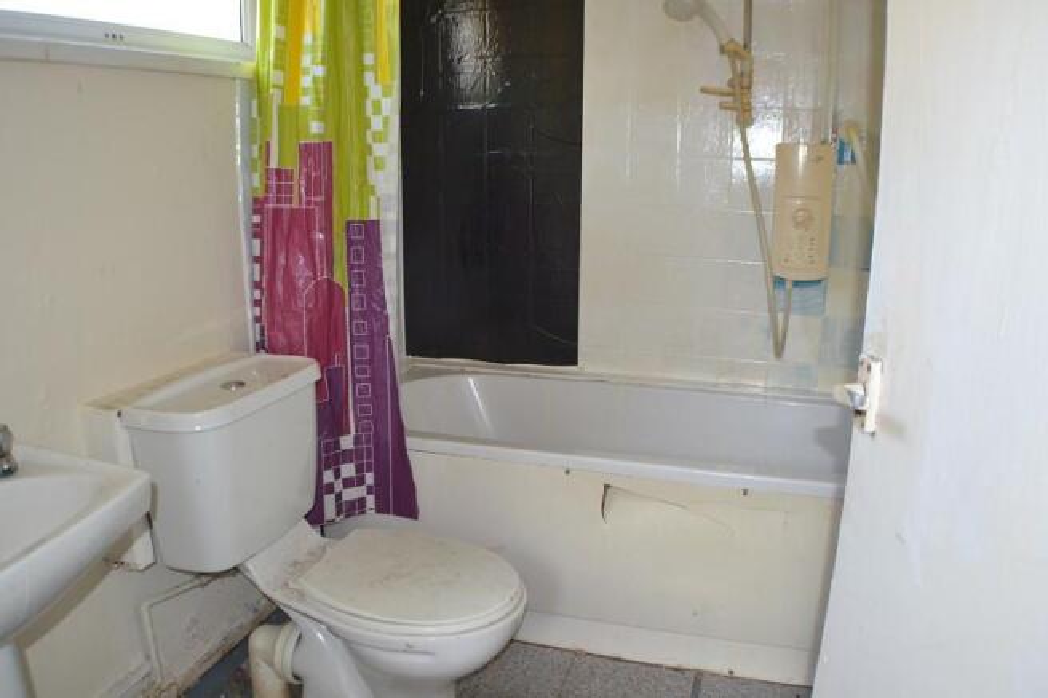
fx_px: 1048
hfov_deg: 53.1
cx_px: 524
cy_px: 349
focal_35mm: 36
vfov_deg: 36.9
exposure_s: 1/60
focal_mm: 24
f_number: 4
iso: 720
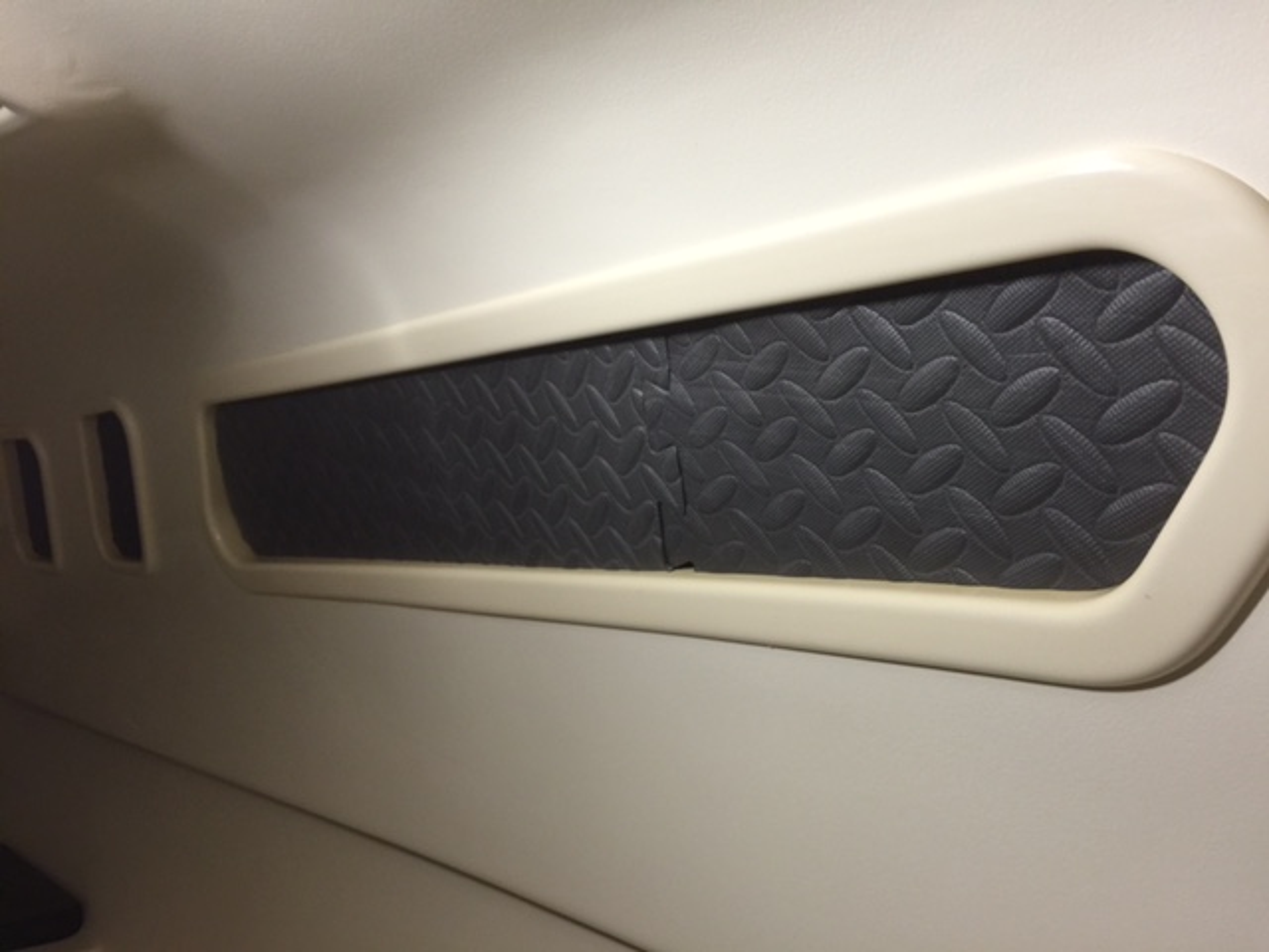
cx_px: 634
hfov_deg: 61.7
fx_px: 1063
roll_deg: -4.5
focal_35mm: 29
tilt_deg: +1.9
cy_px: 476
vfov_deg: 48.2
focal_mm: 4.15
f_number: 2.2
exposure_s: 1/15
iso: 80
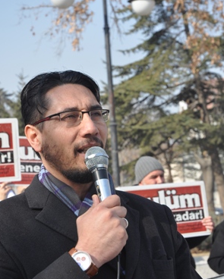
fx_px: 737
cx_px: 112
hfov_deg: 17.3
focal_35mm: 89
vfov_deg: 21.5
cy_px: 160
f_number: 7.1
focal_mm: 52
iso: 200
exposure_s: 1/200
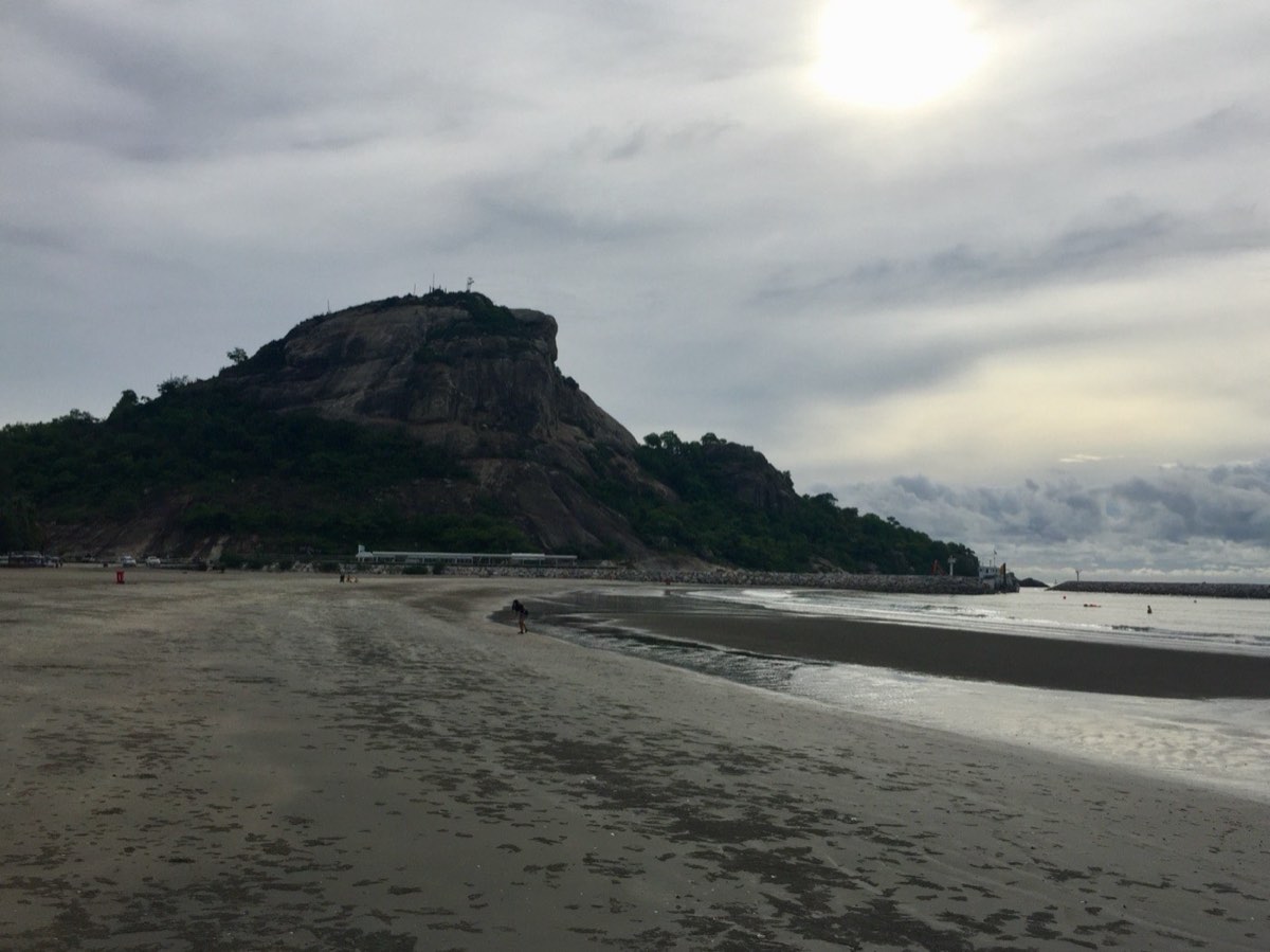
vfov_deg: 48.2
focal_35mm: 29
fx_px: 1064
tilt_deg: +4.5
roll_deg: +0.8
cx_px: 635
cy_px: 476
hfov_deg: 61.7
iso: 32
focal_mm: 4.15
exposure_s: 1/3597
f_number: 2.2
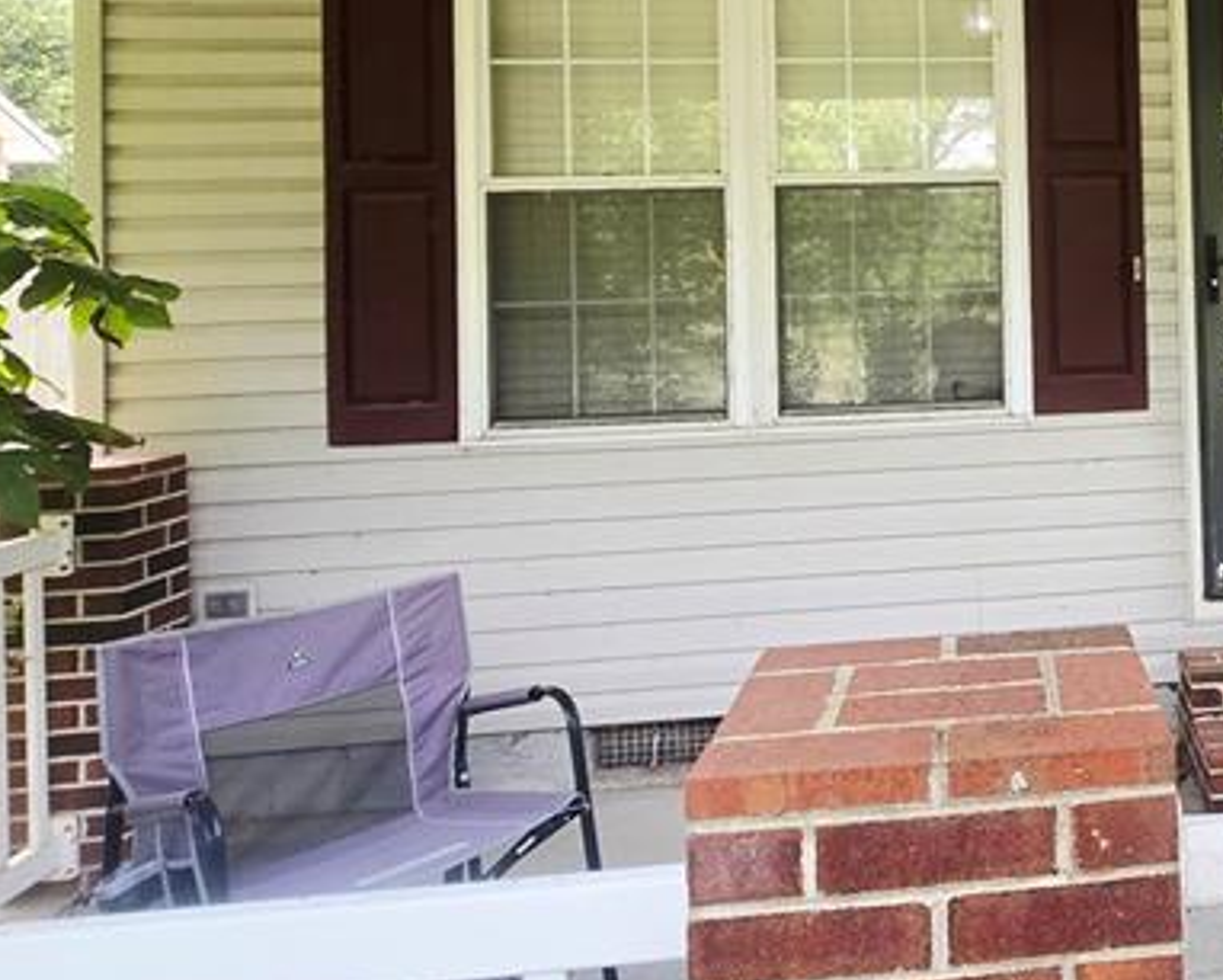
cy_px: 247
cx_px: 1165
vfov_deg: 42.1
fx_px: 1231
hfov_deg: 46.1
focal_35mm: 34
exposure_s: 1/120
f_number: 2.2
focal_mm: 2.2
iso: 50
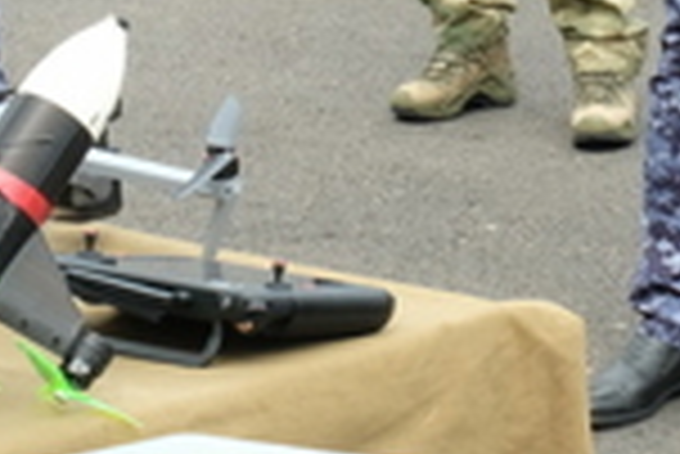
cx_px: 617
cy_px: -301
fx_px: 3573
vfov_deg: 7.1
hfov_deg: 10.8
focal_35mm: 189
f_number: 14
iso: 500
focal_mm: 25.4
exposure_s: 1/60
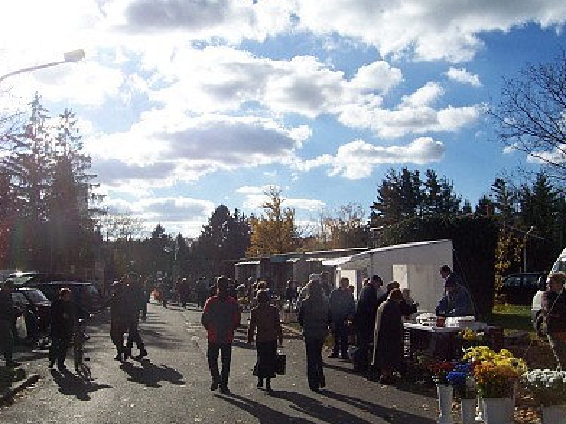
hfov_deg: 47.8
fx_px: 638
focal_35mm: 39
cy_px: 213
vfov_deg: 36.8
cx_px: 297
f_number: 5.6
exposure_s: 1/1000
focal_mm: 5.6
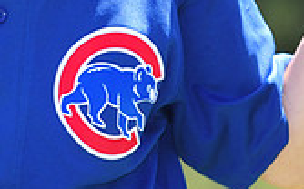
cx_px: 33
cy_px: -134
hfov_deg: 3.0
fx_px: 5852
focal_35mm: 707
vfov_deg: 1.9
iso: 200
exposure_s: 1/320
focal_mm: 200
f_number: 4.5
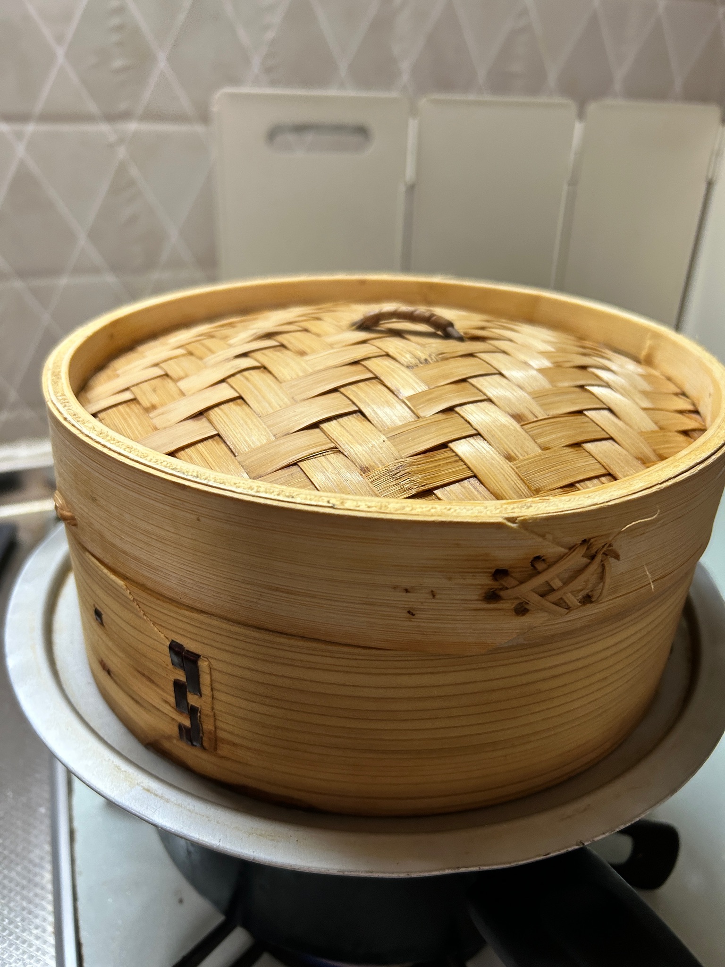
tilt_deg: -28.6
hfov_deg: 53.1
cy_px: 484
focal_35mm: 26
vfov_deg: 67.3
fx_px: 726
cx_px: 362
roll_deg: -3.0
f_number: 1.5
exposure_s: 1/60
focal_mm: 5.7
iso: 200
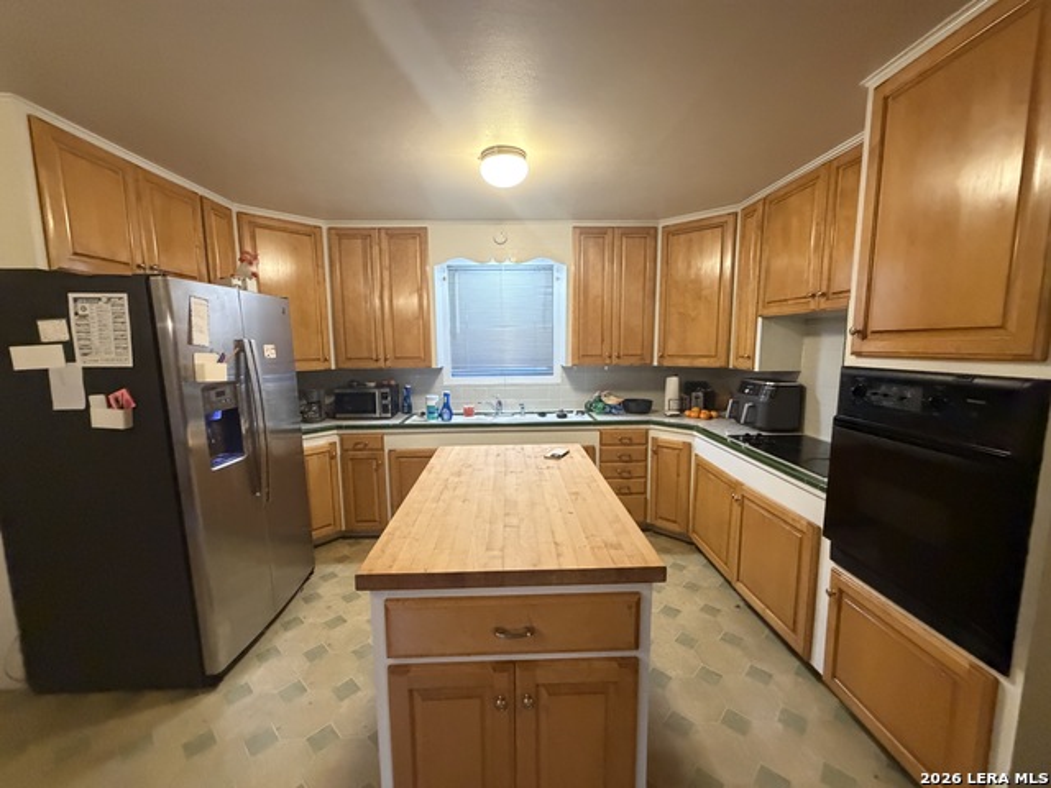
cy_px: 394
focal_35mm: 14
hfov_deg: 102.1
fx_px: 425
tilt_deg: -7.6
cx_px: 526
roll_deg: -0.8
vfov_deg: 85.7
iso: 640
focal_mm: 2.22
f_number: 2.2
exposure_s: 1/60
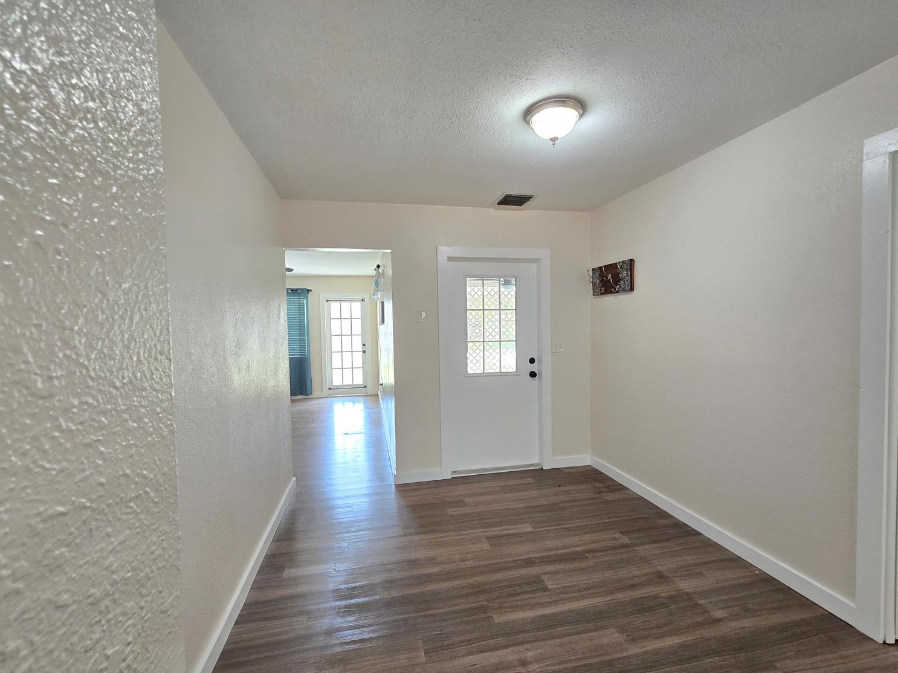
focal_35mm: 14
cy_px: 343
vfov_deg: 85.6
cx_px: 449
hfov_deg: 102.1
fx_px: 363
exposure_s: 1/60
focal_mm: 2.2
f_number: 2.2
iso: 200
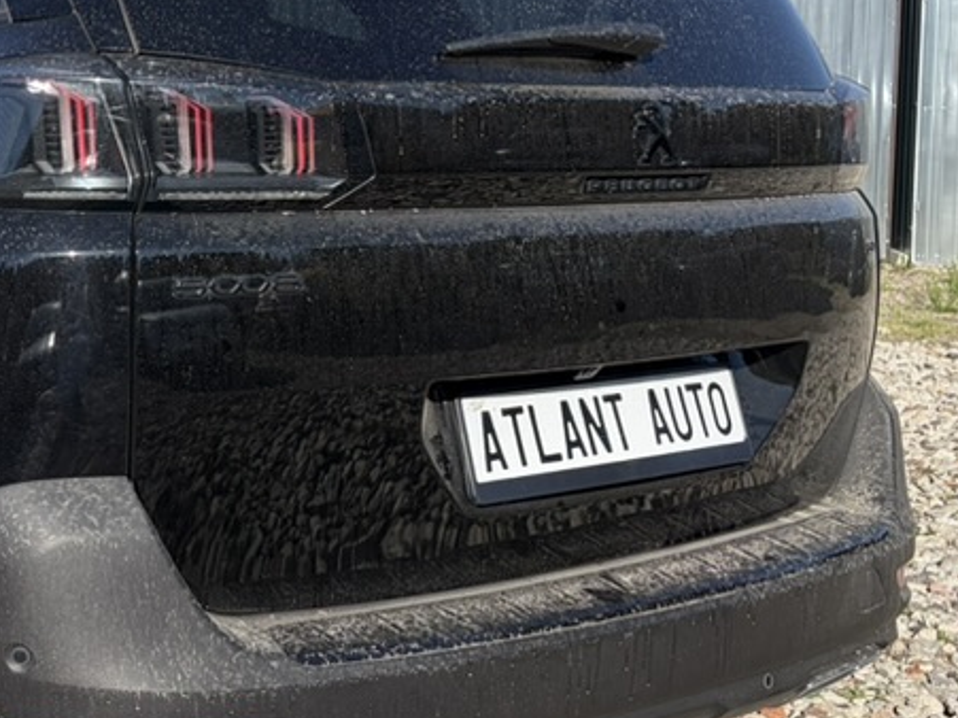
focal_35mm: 59
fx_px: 1632
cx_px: -13
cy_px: 185
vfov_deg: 24.5
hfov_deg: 30.3
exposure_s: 1/2985
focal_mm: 5.96
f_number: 1.6
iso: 50
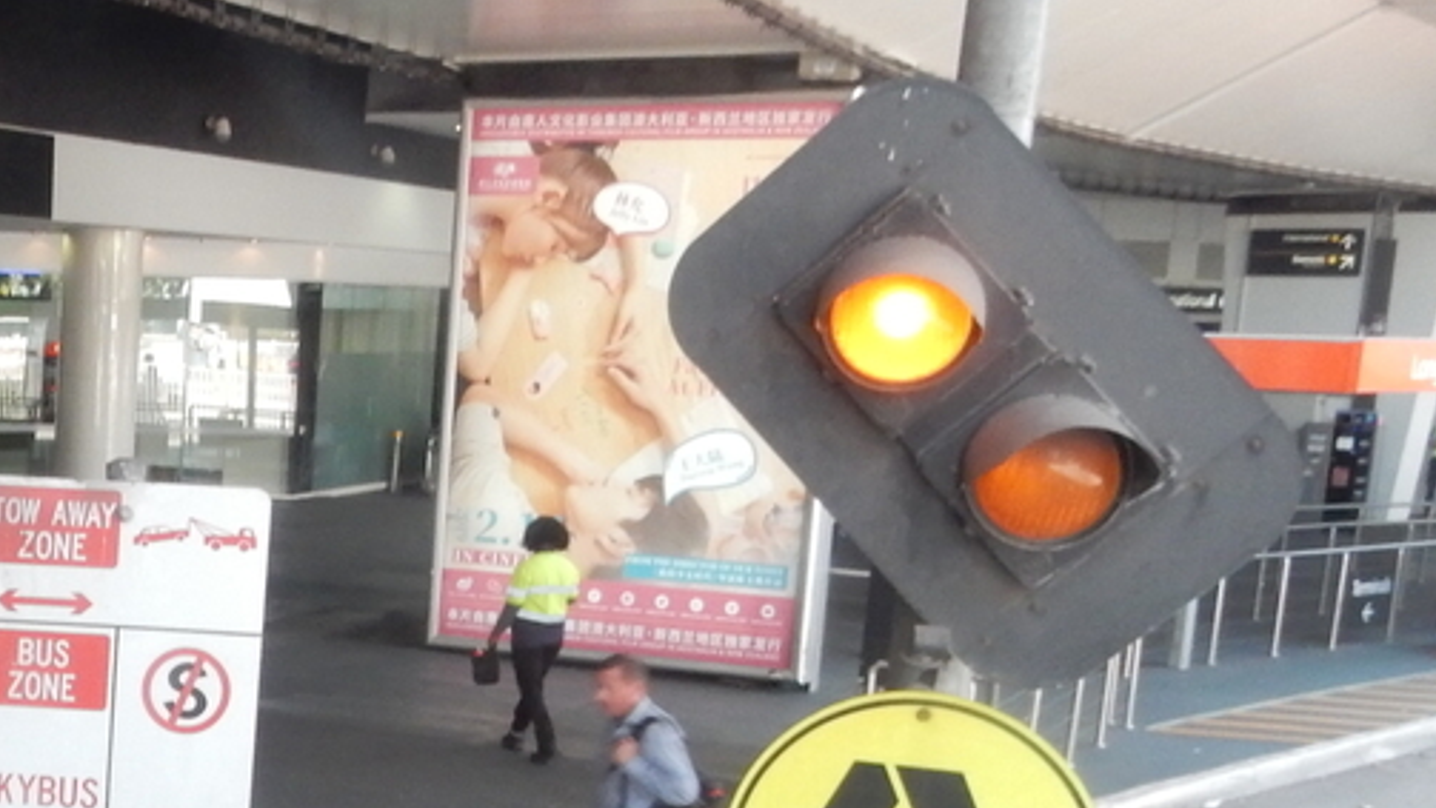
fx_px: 2475
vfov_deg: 18.2
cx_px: -188
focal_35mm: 65
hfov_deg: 28.9
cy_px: 754
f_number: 3.7
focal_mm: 4.5
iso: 400
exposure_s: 1/25
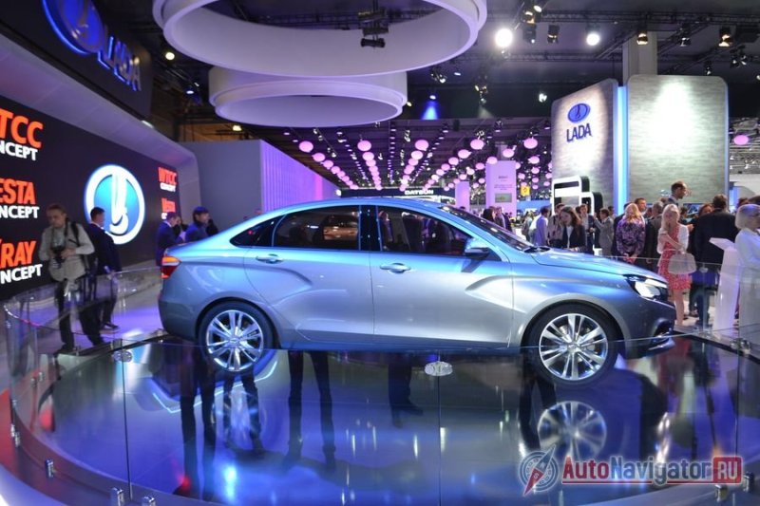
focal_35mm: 27
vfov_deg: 47.9
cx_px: 380
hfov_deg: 67.4
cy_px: 253
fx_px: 570
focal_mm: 18
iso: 500
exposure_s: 1/60
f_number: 3.5
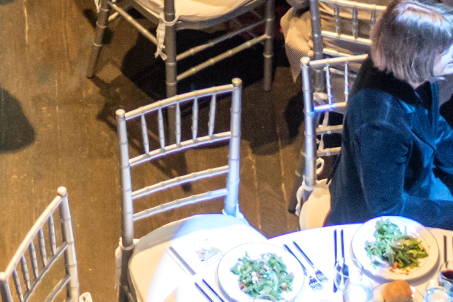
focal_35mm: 307
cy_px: -338
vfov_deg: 4.4
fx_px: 3864
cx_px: -139
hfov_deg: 6.7
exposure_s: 1/200
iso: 1600
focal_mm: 50
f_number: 1.8
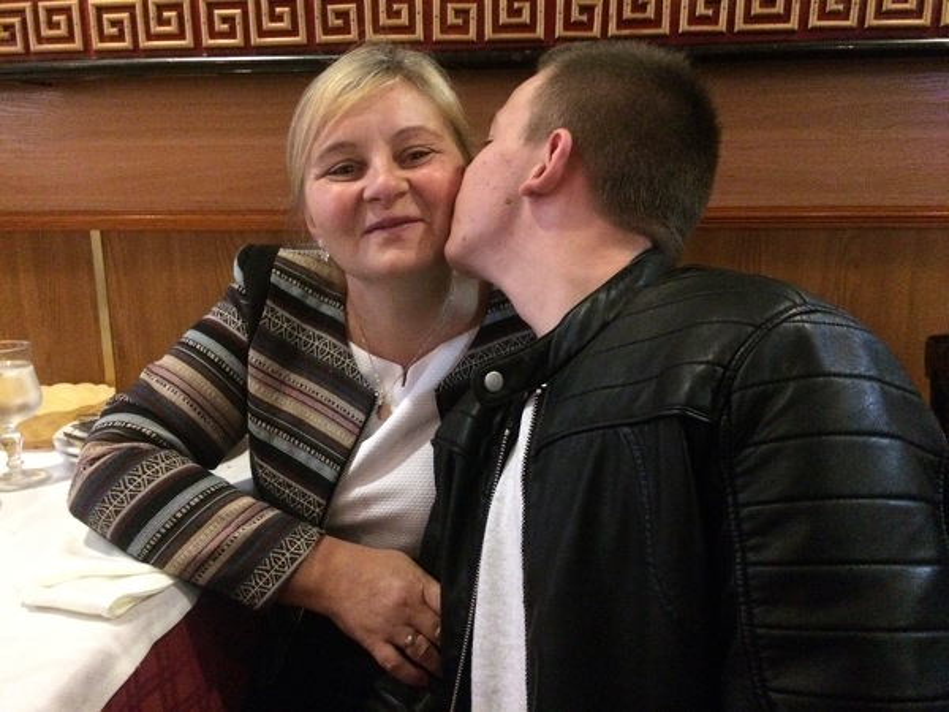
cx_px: 474
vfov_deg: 48.2
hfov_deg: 61.7
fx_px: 795
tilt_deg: -15.3
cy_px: 356
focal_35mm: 29
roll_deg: +1.0
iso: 800
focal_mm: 4.15
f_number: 2.2
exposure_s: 1/17
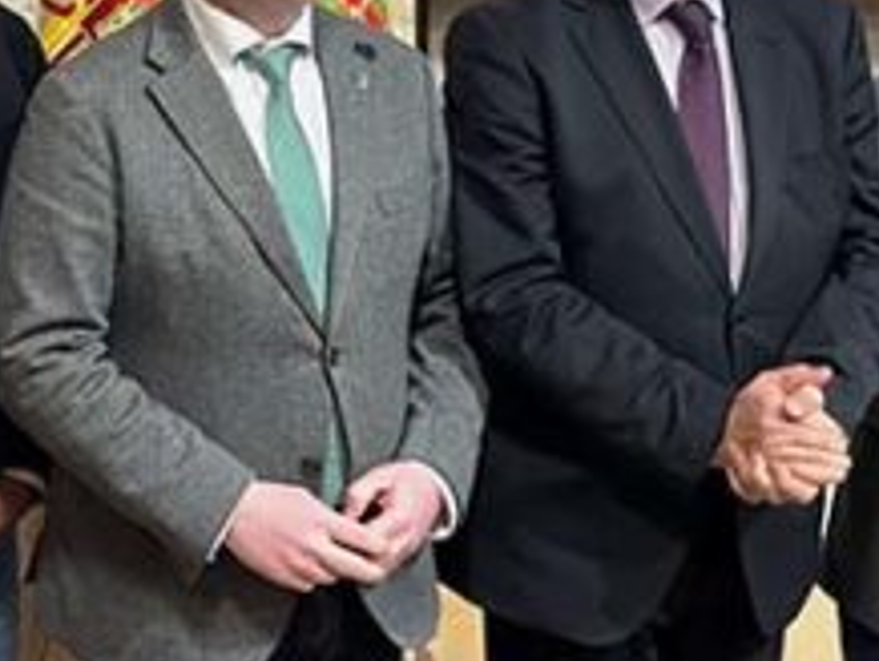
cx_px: 93
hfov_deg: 23.0
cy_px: 101
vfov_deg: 17.6
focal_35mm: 83
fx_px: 2110
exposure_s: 1/50
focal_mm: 4.2
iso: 250
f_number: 1.6
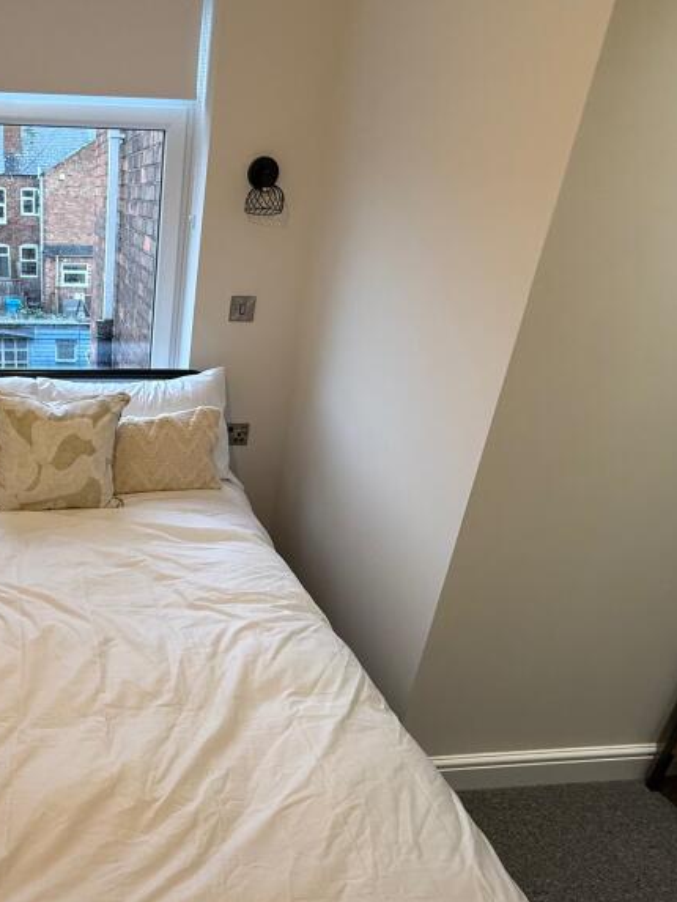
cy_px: 477
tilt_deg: -23.4
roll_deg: -1.9
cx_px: 105
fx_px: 652
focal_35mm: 25
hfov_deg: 50.4
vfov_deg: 69.3
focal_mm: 2.22
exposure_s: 1/100
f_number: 2.2
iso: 250
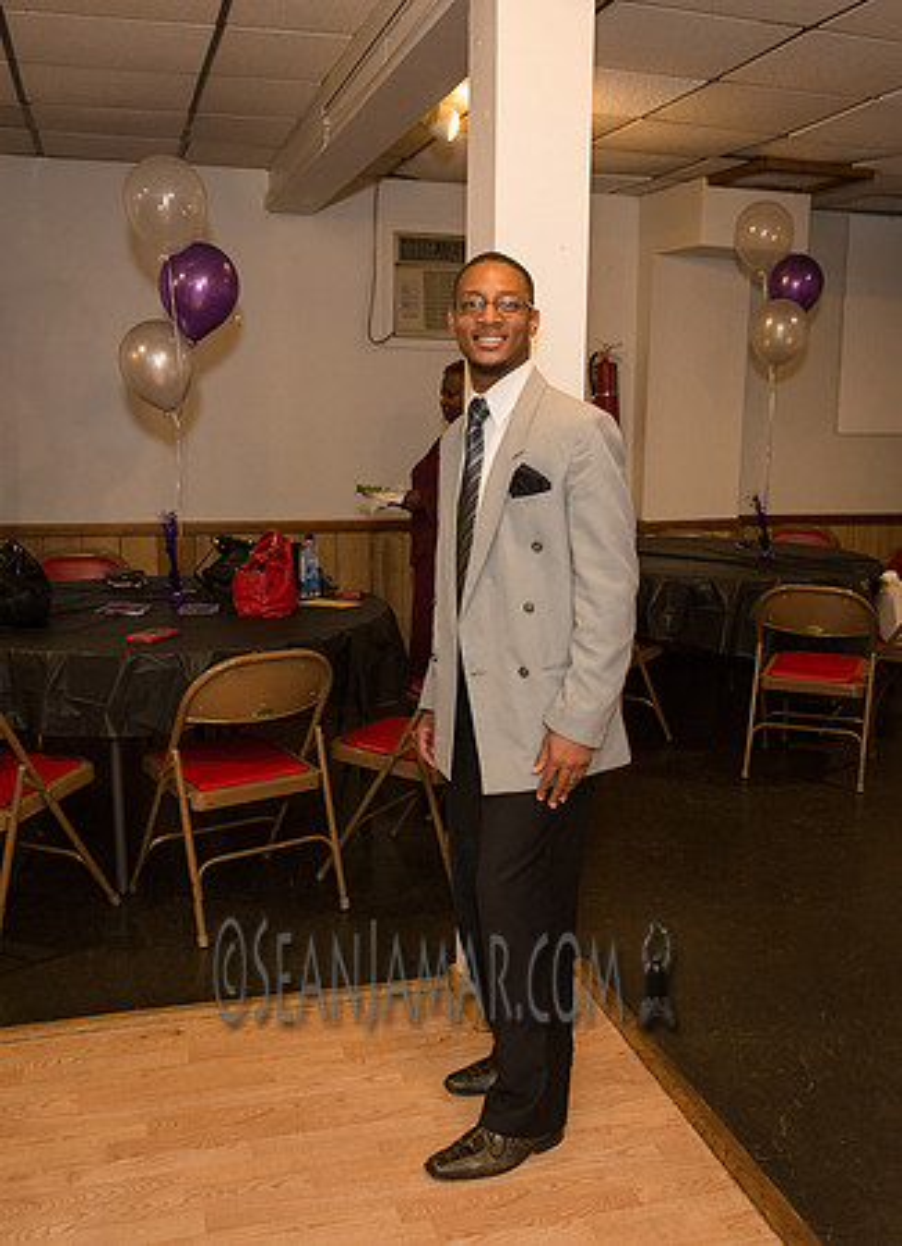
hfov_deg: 39.8
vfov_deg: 53.1
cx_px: 507
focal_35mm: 35
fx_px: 1245
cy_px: 623
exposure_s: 1/400
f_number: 3.5
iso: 2000
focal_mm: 24
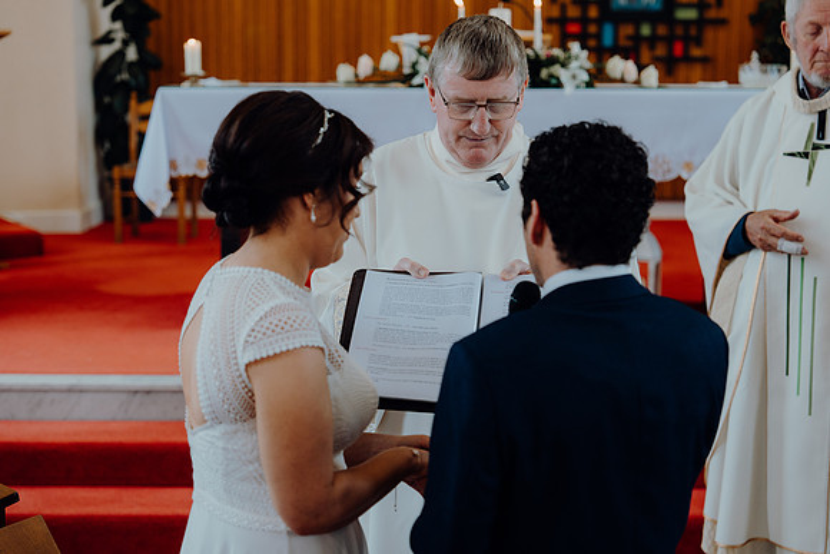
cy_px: 277
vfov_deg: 21.6
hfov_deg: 31.9
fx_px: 1453
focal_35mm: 63
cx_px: 415
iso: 400
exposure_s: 1/200
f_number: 2.8
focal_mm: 63
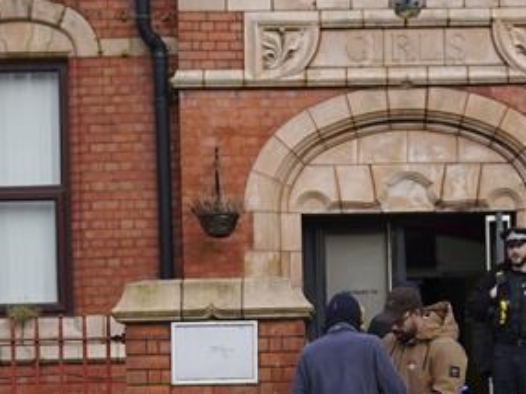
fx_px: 2323
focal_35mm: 153
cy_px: 391
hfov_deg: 12.9
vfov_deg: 9.6
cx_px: 327
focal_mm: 70
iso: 160
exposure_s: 1/500
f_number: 3.5
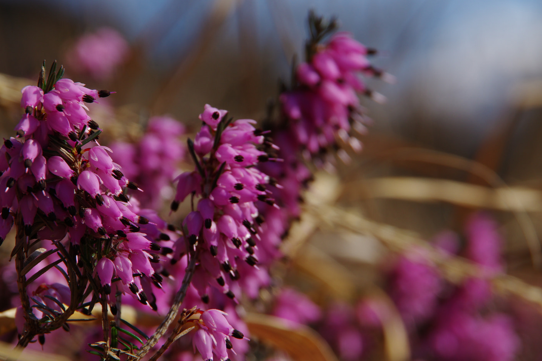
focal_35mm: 294
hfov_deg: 7.0
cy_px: 155
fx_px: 4423
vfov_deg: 4.7
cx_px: 209
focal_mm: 135
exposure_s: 1/250
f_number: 11
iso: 100
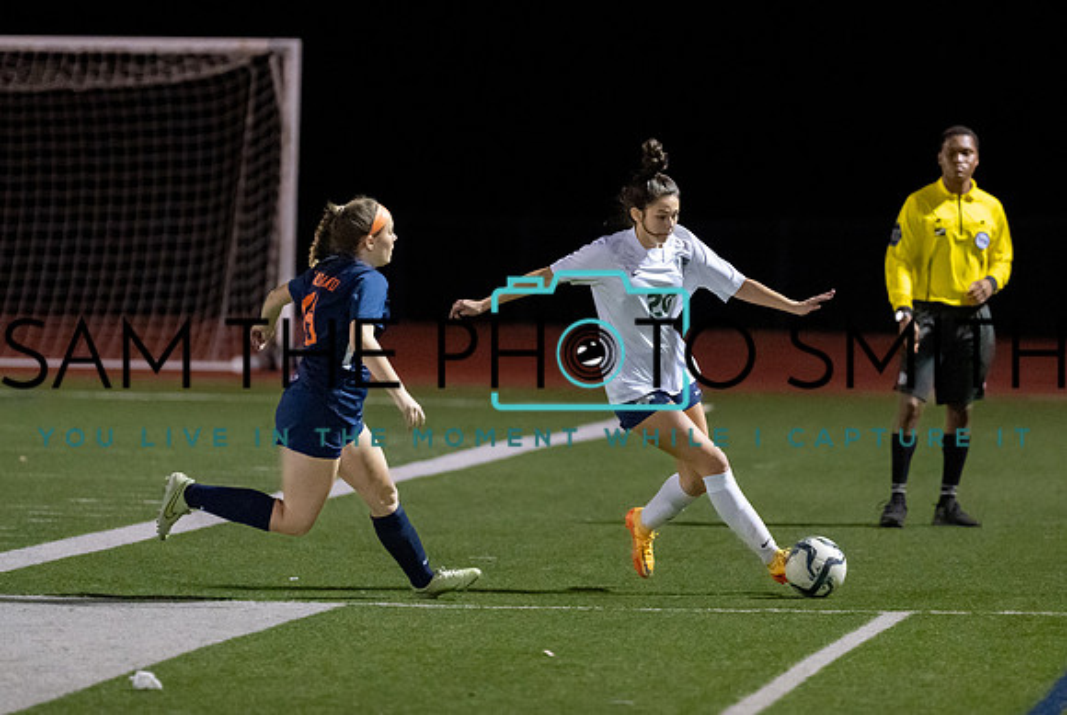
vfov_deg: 4.4
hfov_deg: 6.5
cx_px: 593
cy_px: 303
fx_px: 9371
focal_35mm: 316
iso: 4000
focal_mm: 200
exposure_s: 1/1000
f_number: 2.8
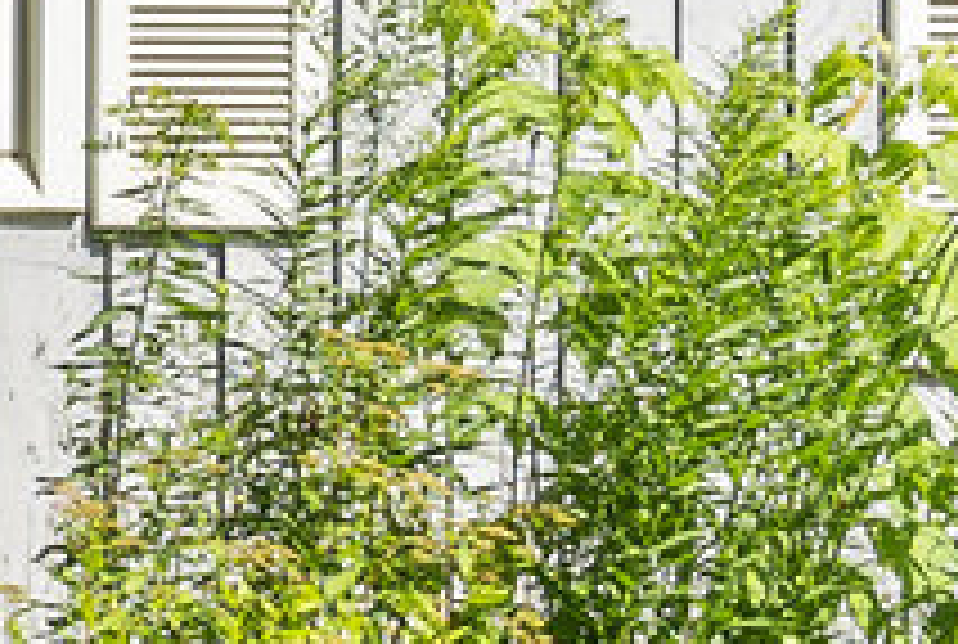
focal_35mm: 210
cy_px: -146
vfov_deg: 6.5
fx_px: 5600
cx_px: -2393
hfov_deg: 7.8
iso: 80
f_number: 8
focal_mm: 28
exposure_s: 1/100
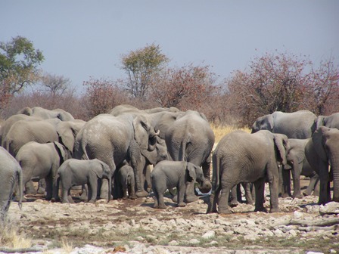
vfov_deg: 4.2
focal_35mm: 357
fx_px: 3496
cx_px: 170
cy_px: 127
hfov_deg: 5.6
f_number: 5
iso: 64
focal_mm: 59.2
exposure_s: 1/400
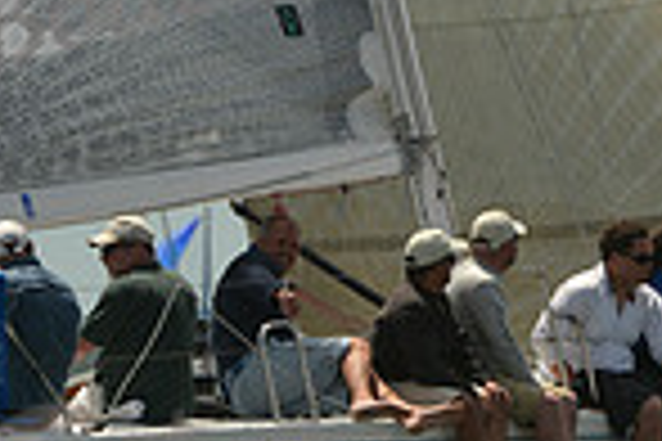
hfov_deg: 1.5
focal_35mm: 1383
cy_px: 200
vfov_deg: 1.0
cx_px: 563
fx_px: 25430
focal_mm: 350
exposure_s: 1/800
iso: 200
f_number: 9
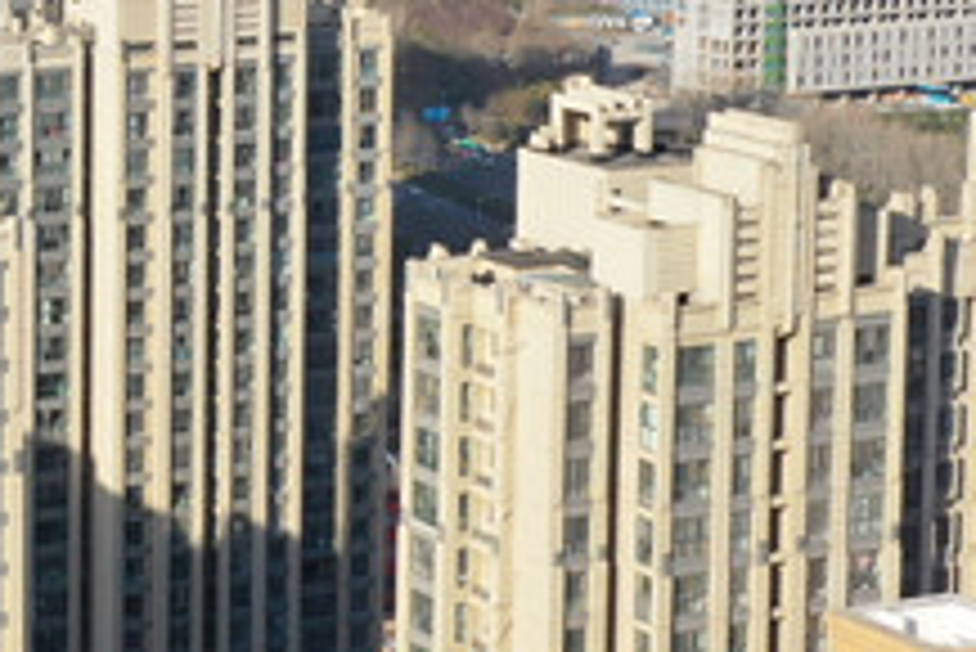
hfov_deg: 14.7
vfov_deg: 10.6
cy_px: 22
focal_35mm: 129
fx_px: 3500
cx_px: -513
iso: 100
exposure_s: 1/400
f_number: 5.6
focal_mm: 10.26
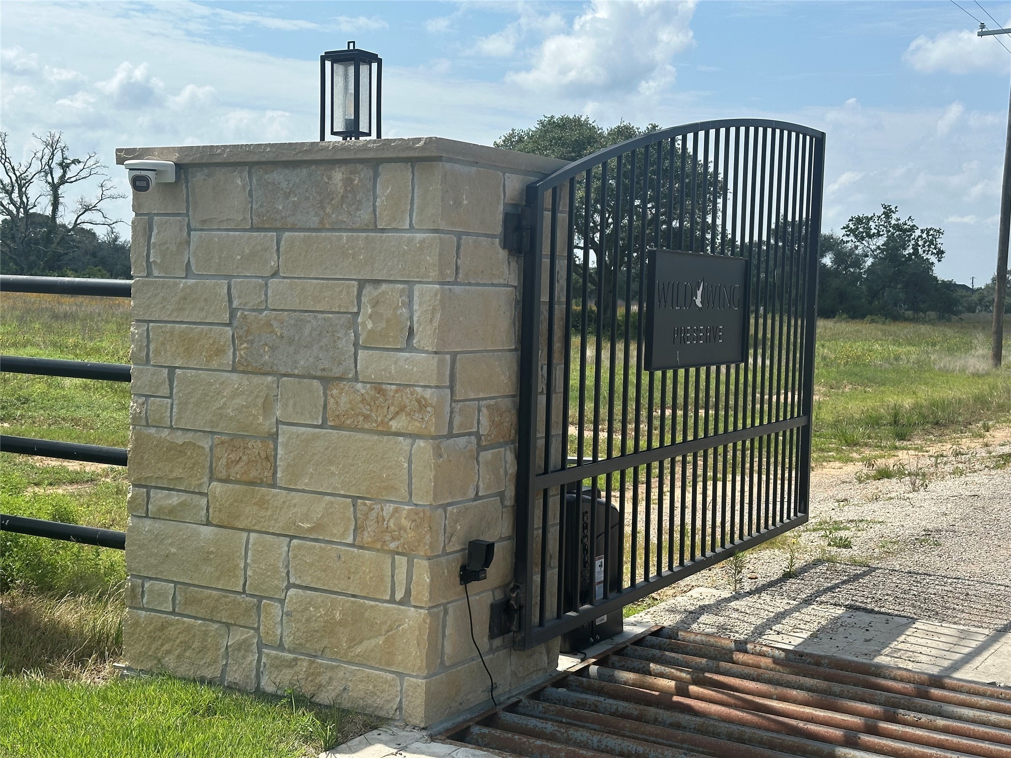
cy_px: 379
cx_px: 506
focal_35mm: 48
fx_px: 1402
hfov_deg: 39.7
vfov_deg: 30.3
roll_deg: -2.0
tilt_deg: -4.0
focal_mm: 6.86
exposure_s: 1/4566
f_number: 1.78
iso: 64
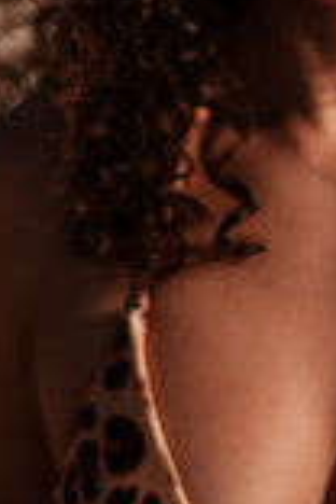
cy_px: 29
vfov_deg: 12.2
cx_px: 342
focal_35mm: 167
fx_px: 2338
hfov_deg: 8.2
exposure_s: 1/8000
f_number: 1.6
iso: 50
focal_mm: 58
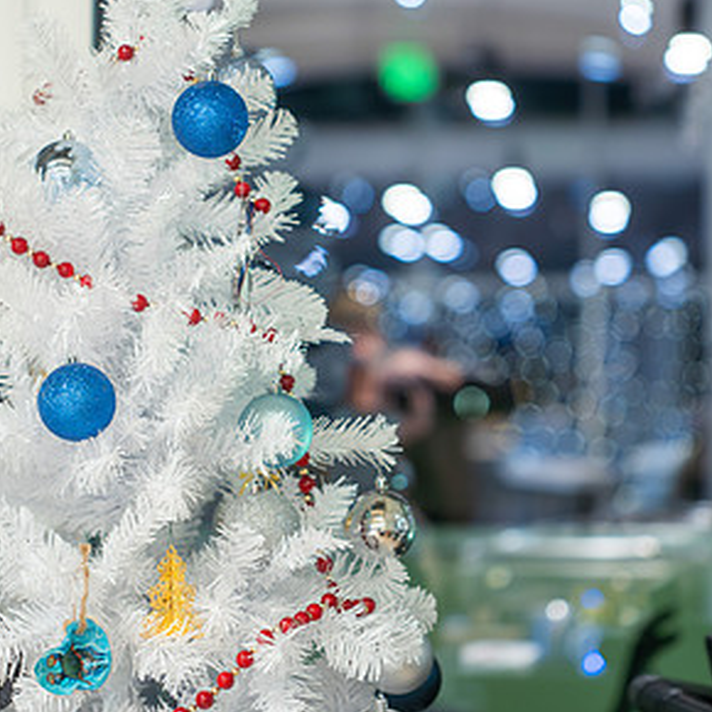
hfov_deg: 13.2
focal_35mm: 132
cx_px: 363
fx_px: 3072
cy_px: 265
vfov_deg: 13.2
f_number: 2.8
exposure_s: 1/25
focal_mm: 100
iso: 1600
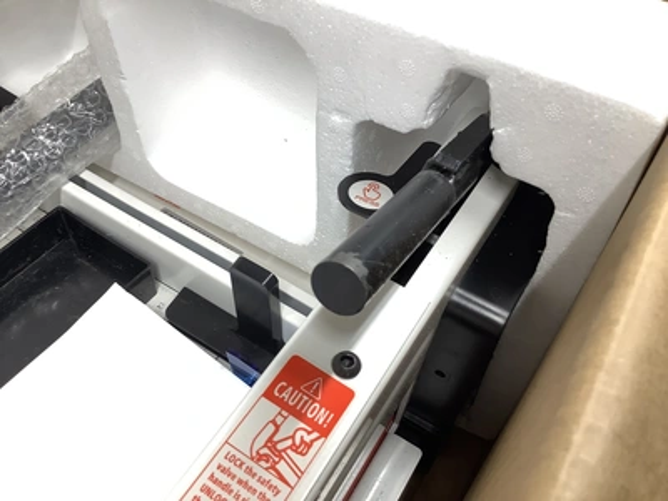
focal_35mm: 31
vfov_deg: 45.4
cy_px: 250
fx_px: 598
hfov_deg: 58.4
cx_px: 334
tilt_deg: -50.3
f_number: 2.4
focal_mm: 3.3
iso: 80
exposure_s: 1/60
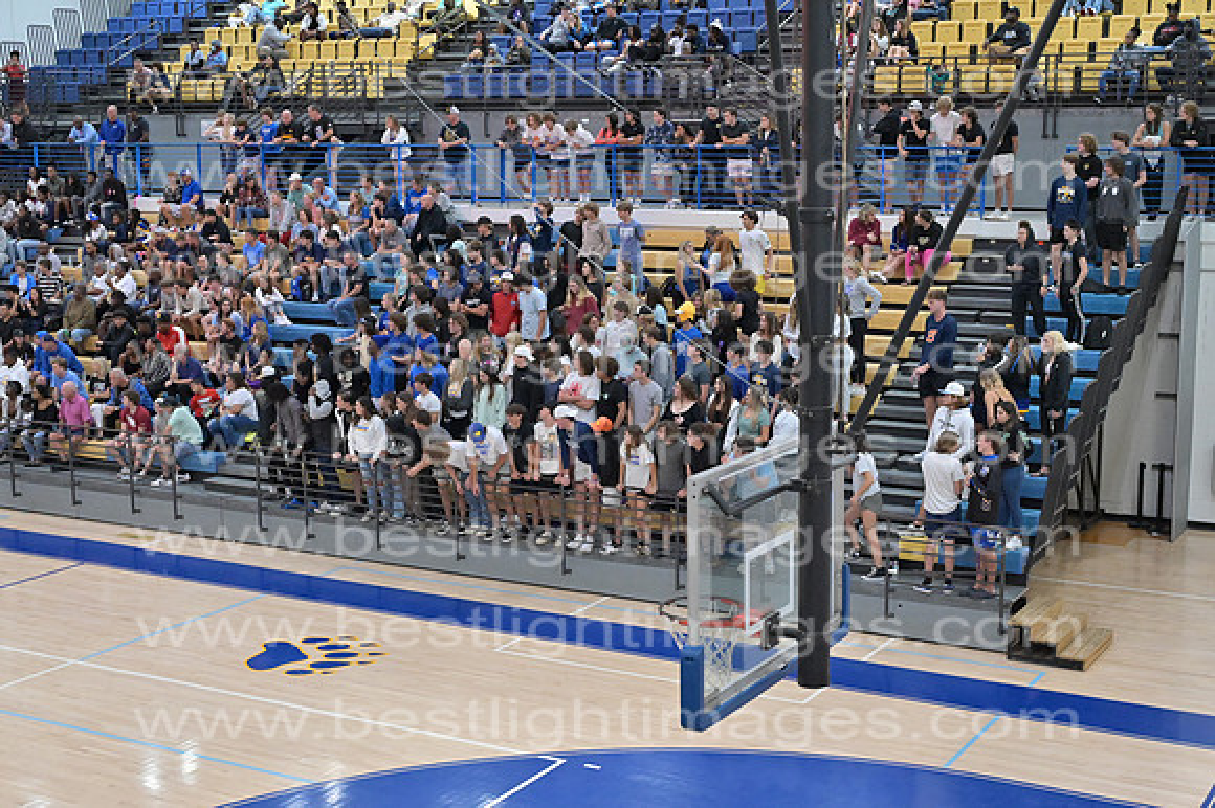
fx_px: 1686
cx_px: 608
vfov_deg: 27.0
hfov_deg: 39.6
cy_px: 404
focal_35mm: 50
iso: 9000
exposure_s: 1/800
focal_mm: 50
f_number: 4
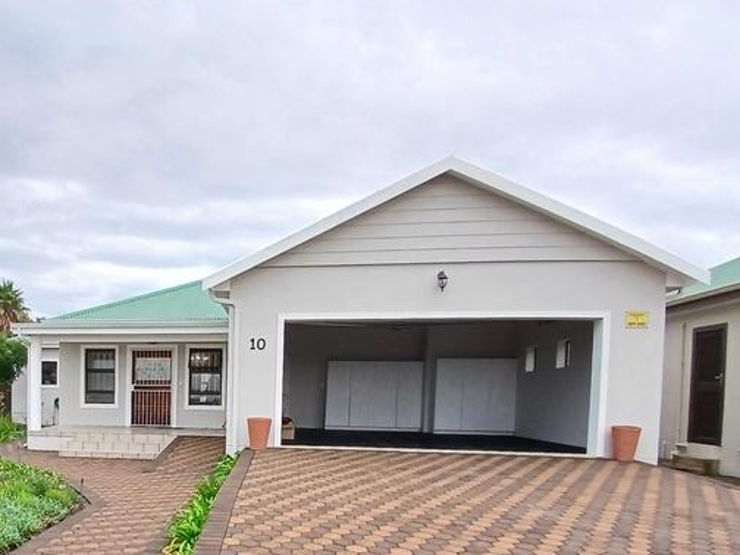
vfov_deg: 48.8
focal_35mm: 27
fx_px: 577
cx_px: 163
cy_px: 433
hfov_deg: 60.8
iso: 50
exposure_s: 1/131
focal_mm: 1.4
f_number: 2.2
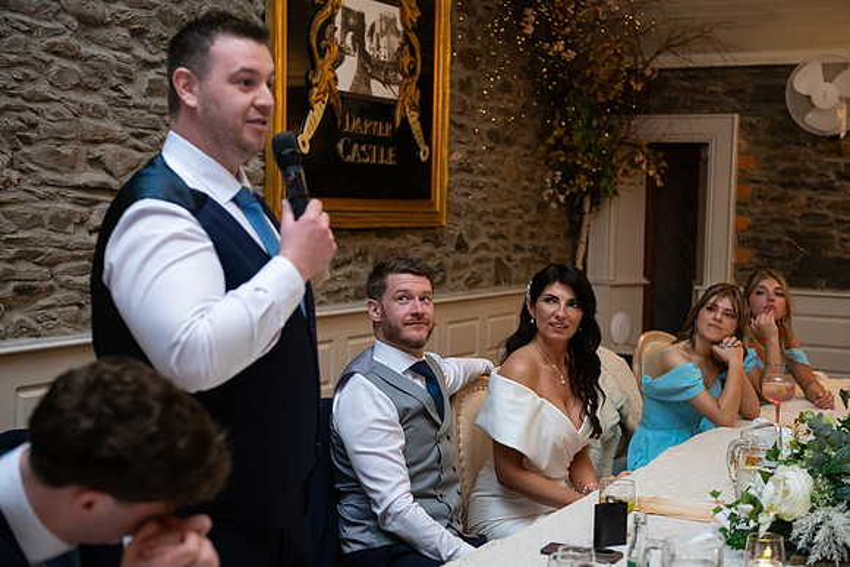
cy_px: 284
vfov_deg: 23.4
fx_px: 1370
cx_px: 425
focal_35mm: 58
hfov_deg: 34.5
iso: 800
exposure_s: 1/160
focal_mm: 58
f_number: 3.5
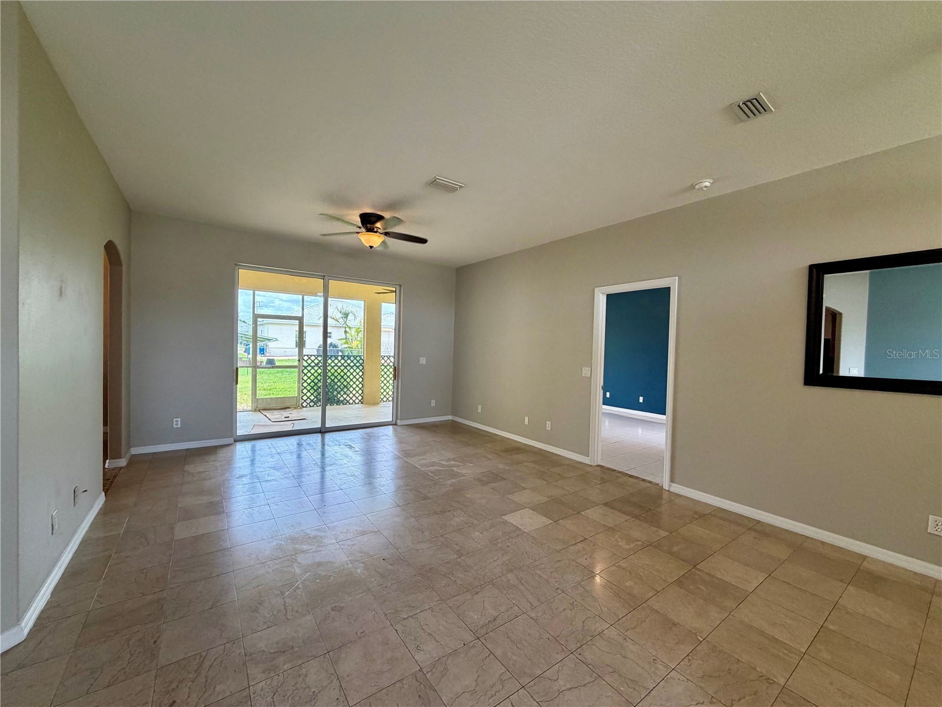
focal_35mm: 14
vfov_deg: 85.7
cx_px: 471
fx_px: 381
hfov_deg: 102.1
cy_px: 354
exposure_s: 1/120
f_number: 2.2
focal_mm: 2.22
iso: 200
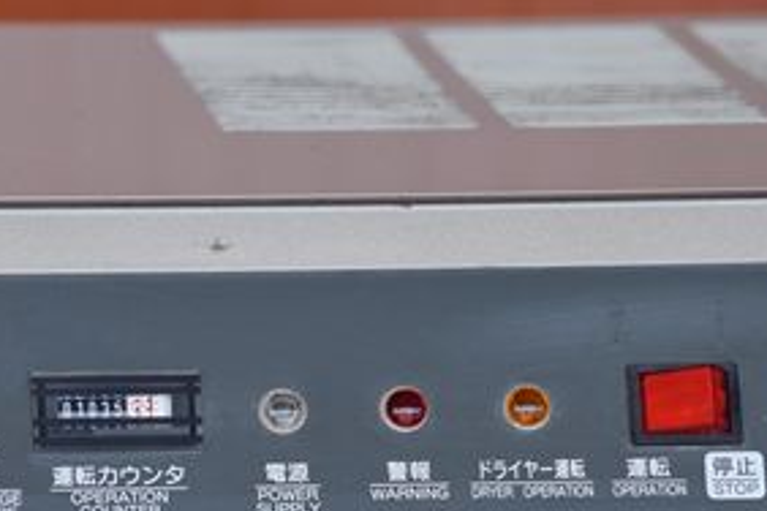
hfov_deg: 6.2
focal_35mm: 333
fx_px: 7092
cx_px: 272
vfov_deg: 4.1
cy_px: 427
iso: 1250
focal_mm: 125
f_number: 6.3
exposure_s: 1/2000
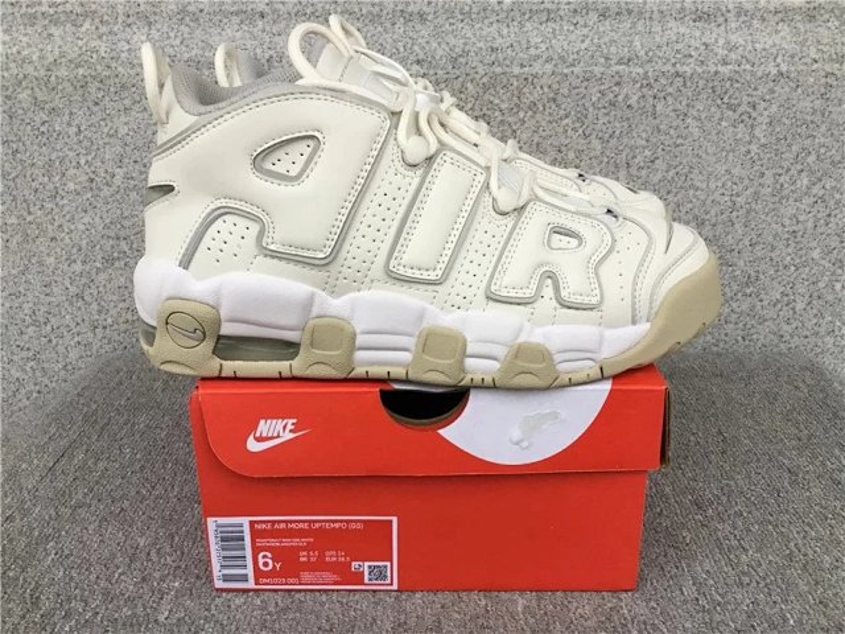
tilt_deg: -19.4
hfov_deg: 58.4
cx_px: 422
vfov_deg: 45.4
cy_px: 317
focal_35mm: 31
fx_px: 757
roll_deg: +0.6
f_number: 2.4
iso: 25
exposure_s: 1/33
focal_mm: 3.3
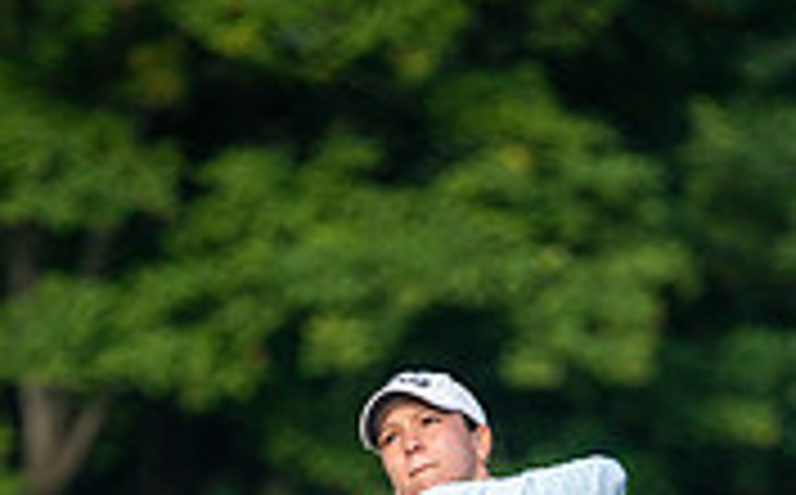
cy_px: 896
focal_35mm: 779
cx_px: 414
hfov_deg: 2.7
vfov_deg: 1.7
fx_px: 16873
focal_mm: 300
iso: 400
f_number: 5
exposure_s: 1/2000
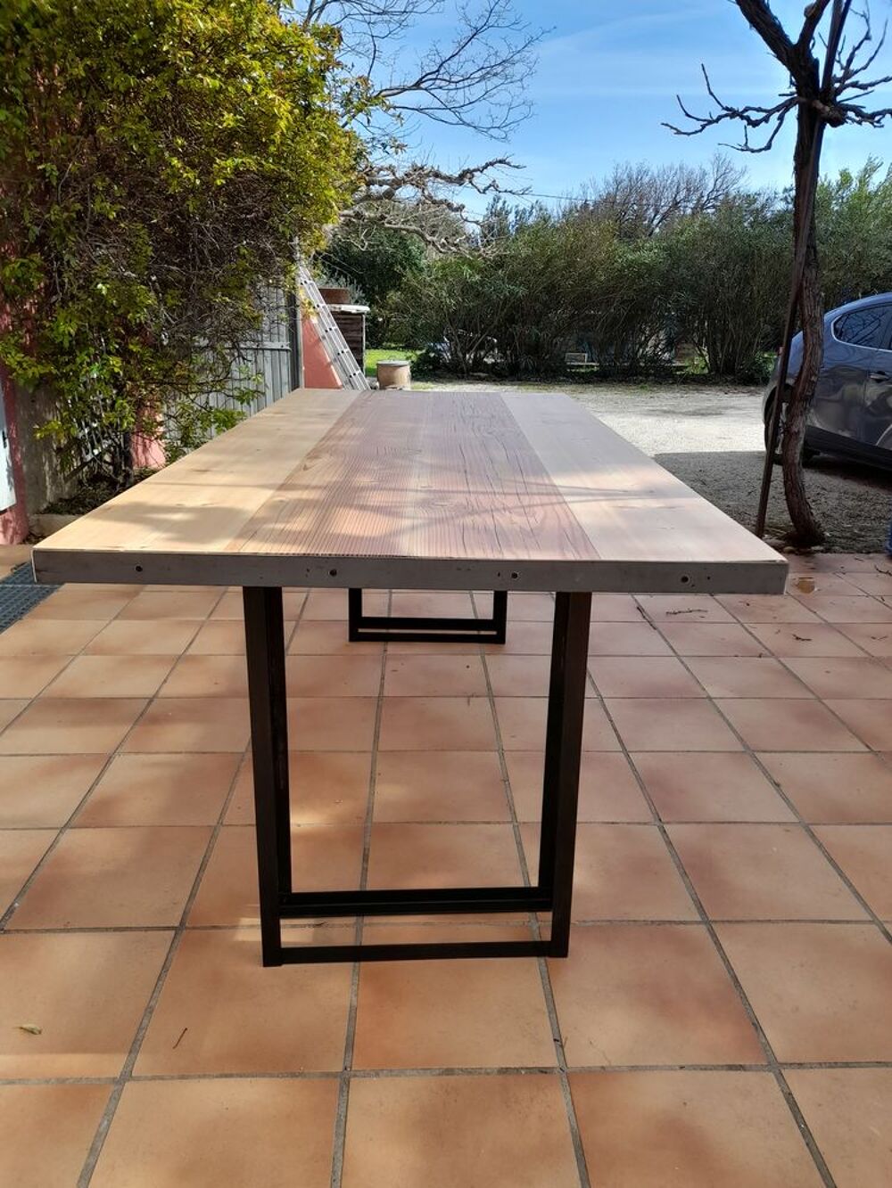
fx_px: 859
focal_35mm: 25
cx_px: 446
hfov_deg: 54.9
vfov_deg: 69.4
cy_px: 594
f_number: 2
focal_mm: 4.6
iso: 20
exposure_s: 1/365
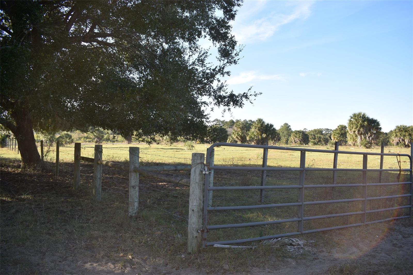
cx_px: 206
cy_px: 138
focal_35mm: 27
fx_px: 310
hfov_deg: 67.4
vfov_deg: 47.9
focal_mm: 18
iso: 100
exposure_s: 1/200
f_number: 5.6
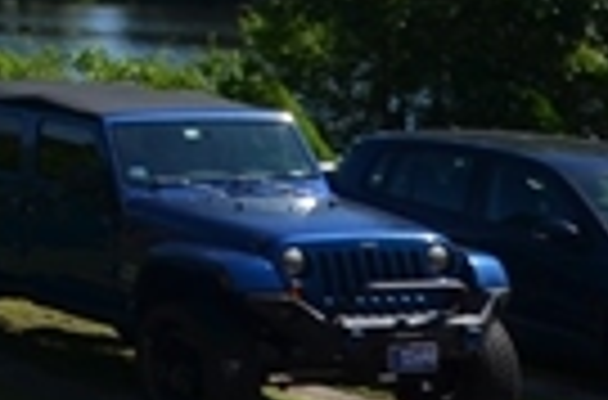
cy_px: -211
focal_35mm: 114
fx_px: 1919
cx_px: -941
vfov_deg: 11.4
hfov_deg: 12.8
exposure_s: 1/250
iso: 110
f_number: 8
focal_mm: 10
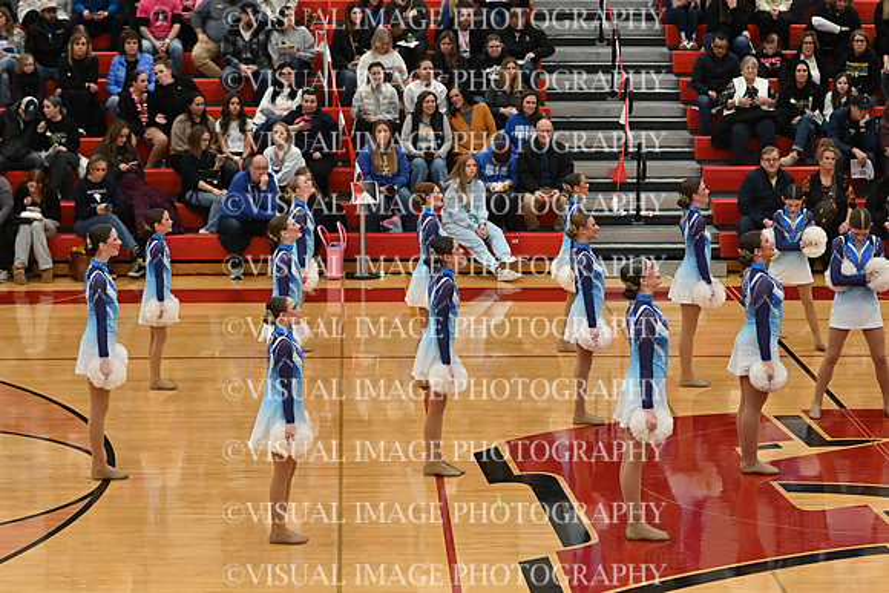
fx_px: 2593
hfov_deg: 19.5
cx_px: 444
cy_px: 296
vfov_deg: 13.0
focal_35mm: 105
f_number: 4
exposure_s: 1/400
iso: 6400
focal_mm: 70
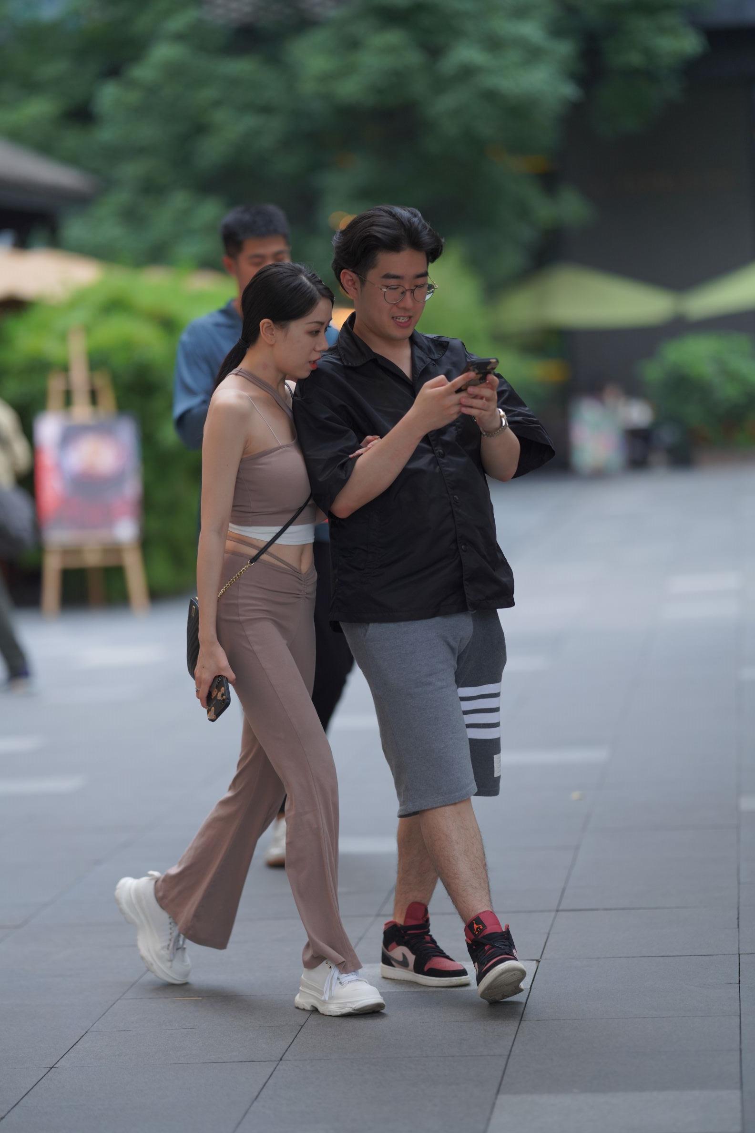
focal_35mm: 135
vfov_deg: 15.2
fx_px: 4247
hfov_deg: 10.2
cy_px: 566
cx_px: 378
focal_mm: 135
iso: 400
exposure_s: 1/640
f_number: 1.8
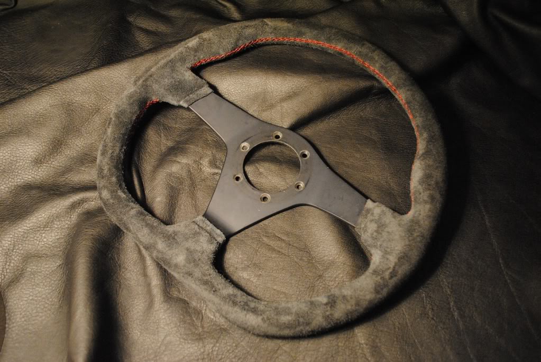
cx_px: 270
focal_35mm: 33
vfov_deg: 40.1
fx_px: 497
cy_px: 181
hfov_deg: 57.2
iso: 1600
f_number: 4
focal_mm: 22
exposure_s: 1/30
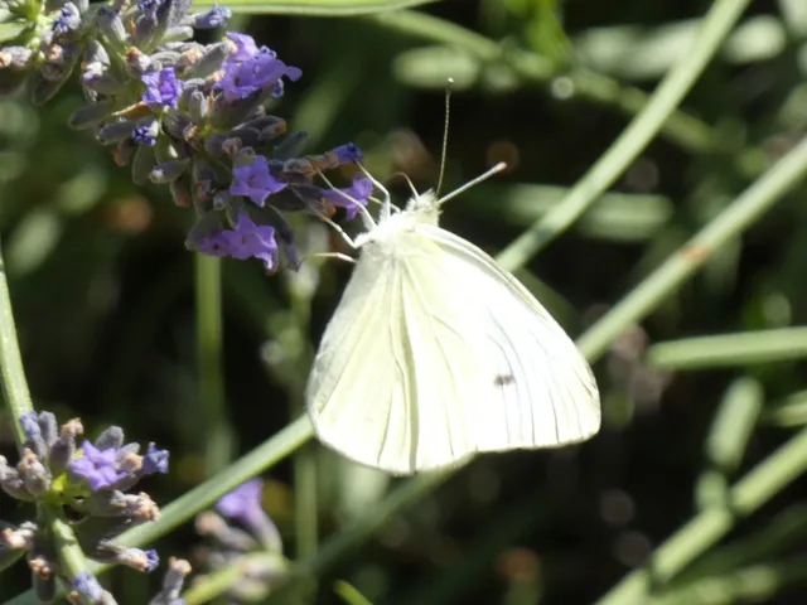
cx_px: 404
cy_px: 302
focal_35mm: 384
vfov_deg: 3.9
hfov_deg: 5.2
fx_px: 8952
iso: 80
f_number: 5.6
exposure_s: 1/160
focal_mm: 68.8
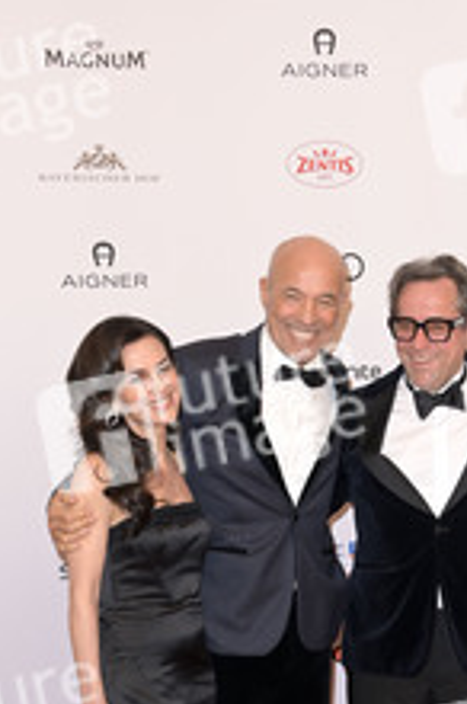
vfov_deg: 24.3
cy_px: 579
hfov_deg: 16.6
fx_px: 1601
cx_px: 294
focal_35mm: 82
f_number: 6.3
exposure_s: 1/250
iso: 400
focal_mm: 45
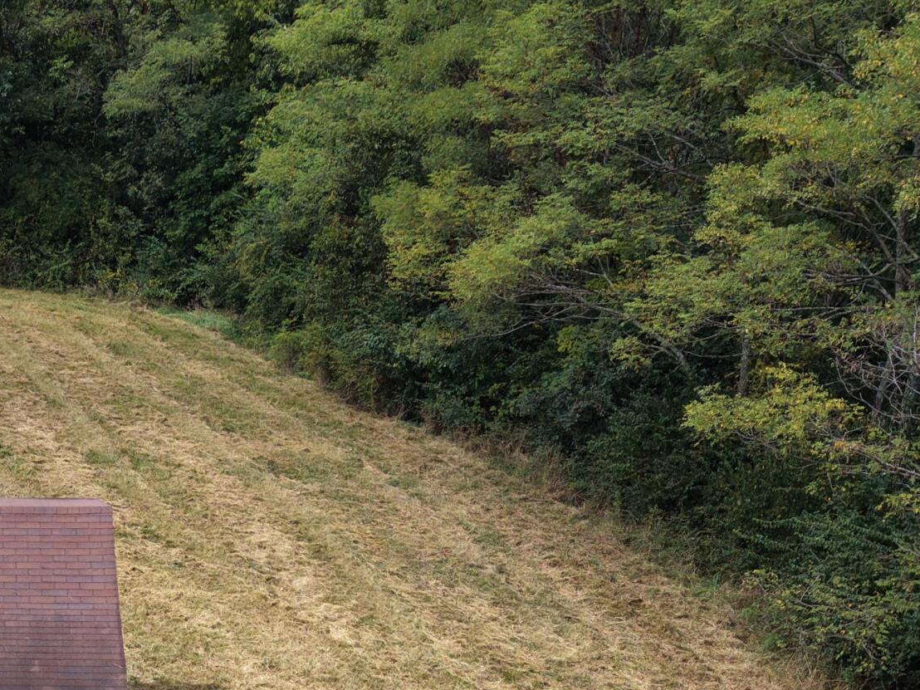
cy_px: 762
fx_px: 1728
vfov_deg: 21.4
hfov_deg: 27.4
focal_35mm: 65
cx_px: -76
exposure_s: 1/2000
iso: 100
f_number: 1.8
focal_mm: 8.67
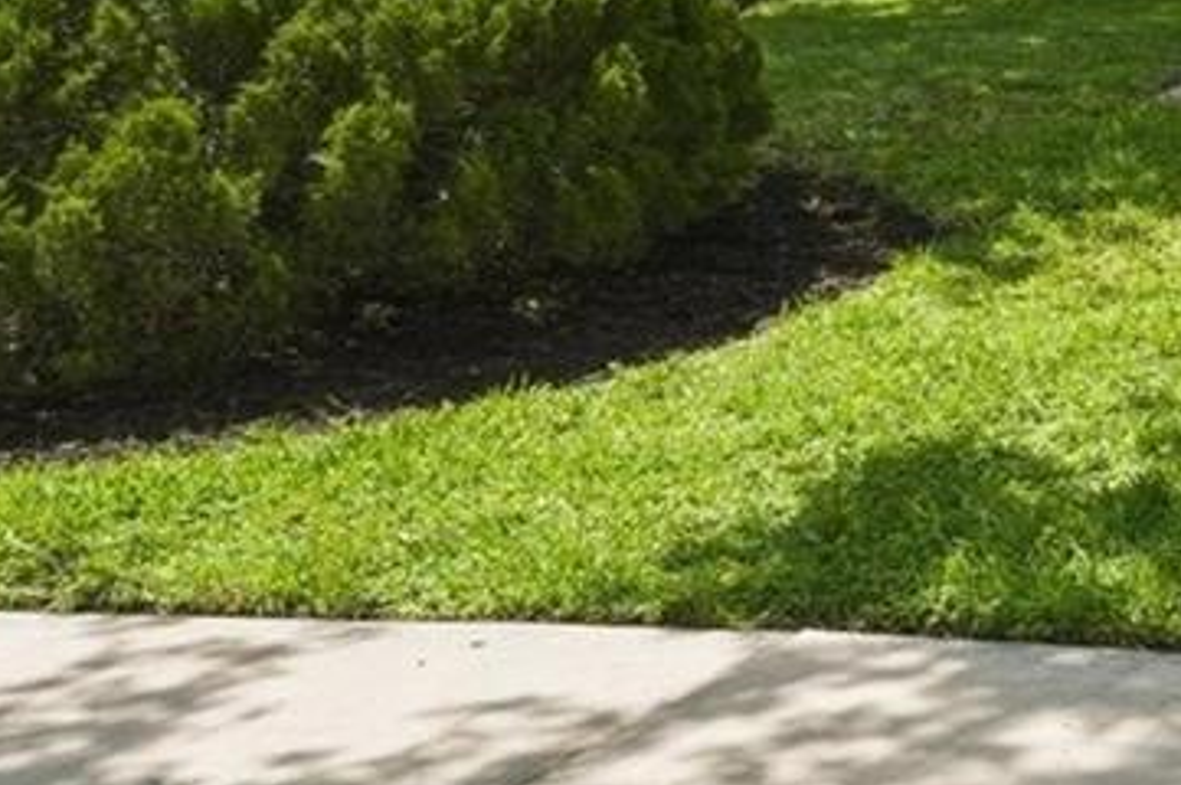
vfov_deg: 17.9
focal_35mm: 71
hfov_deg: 19.5
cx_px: 2234
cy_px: -229
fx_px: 2327
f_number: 8
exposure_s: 1/125
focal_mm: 16
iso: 100
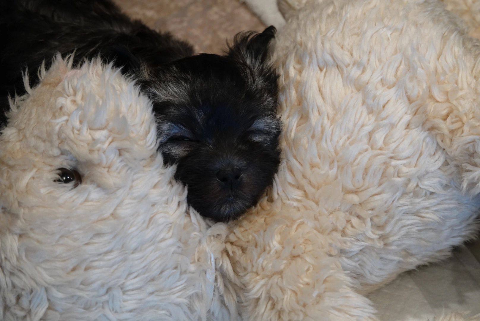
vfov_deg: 6.2
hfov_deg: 9.3
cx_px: 240
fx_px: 2949
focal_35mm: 221
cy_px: 160
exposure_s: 1/50
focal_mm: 81.1
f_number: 4
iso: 800
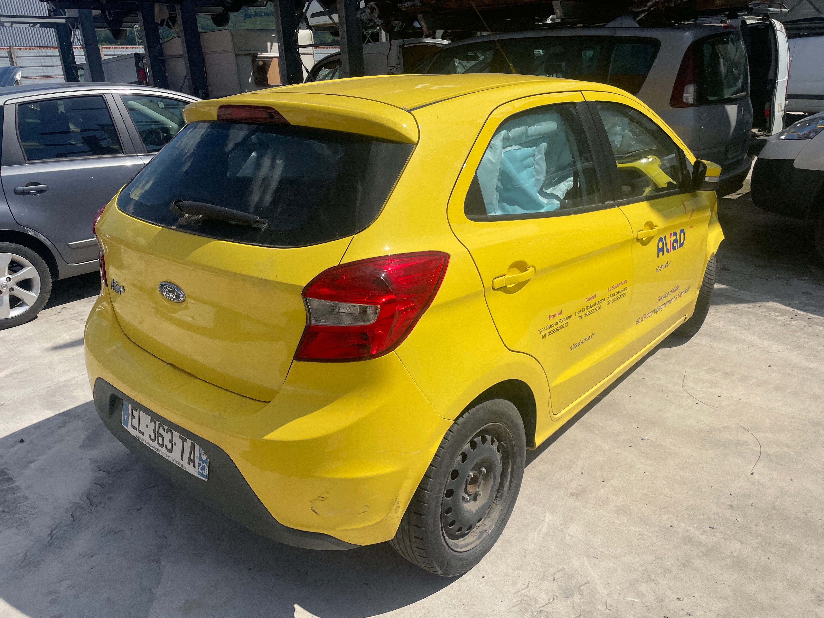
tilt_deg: -20.9
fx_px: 619
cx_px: 412
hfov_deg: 67.3
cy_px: 309
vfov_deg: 53.1
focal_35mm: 26
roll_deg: -0.4
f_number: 1.6
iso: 32
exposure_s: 1/7299
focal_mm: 4.2
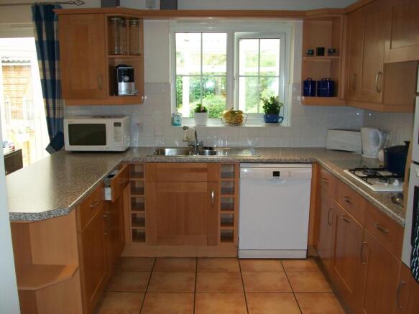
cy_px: 157
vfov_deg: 41.8
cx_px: 210
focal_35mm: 34
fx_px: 411
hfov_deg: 54.0
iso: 120
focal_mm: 5.7
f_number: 2.8
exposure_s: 1/60
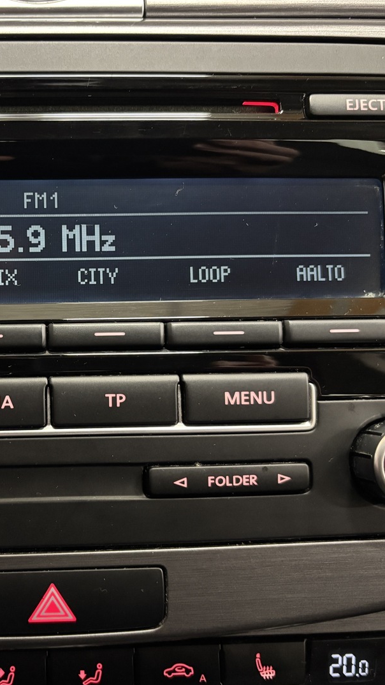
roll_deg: -0.4
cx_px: 38
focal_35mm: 38
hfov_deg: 29.9
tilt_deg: -26.4
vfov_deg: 52.8
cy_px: 342
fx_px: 689
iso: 640
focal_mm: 5.96
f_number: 1.6
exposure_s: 1/25
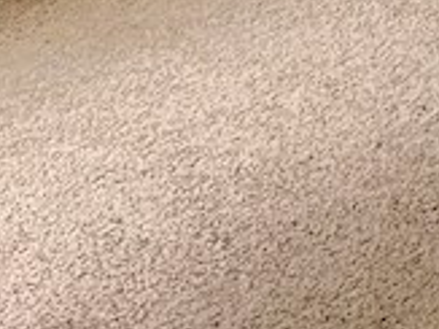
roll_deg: +1.6
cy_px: -707
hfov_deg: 9.6
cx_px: 940
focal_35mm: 189
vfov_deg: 6.9
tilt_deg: -7.5
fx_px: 2395
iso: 160
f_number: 1.78
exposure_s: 1/121
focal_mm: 6.76
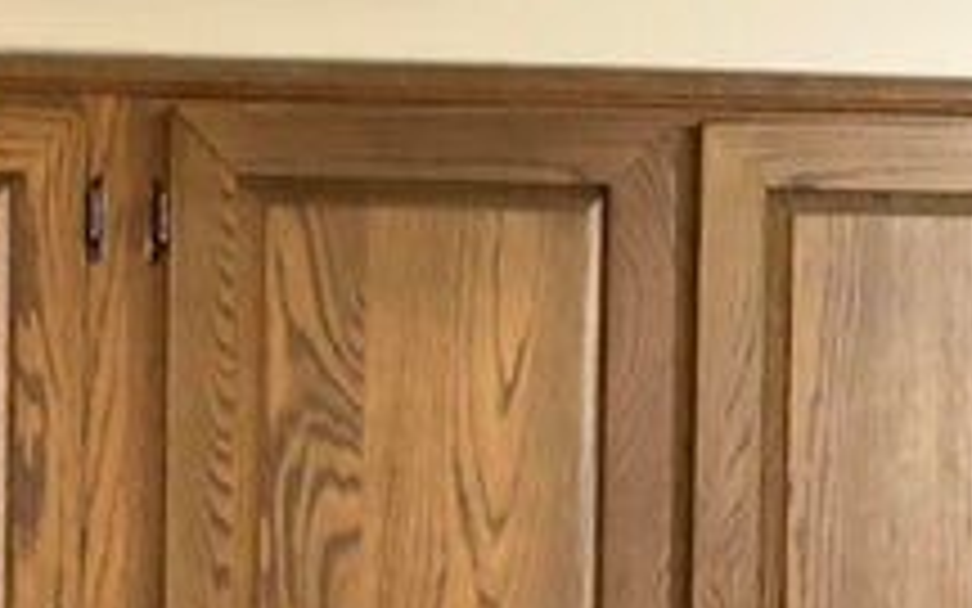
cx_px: 4
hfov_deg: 22.0
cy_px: 842
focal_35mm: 91
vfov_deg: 13.7
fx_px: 2411
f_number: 1.8
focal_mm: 3
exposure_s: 1/40
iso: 250
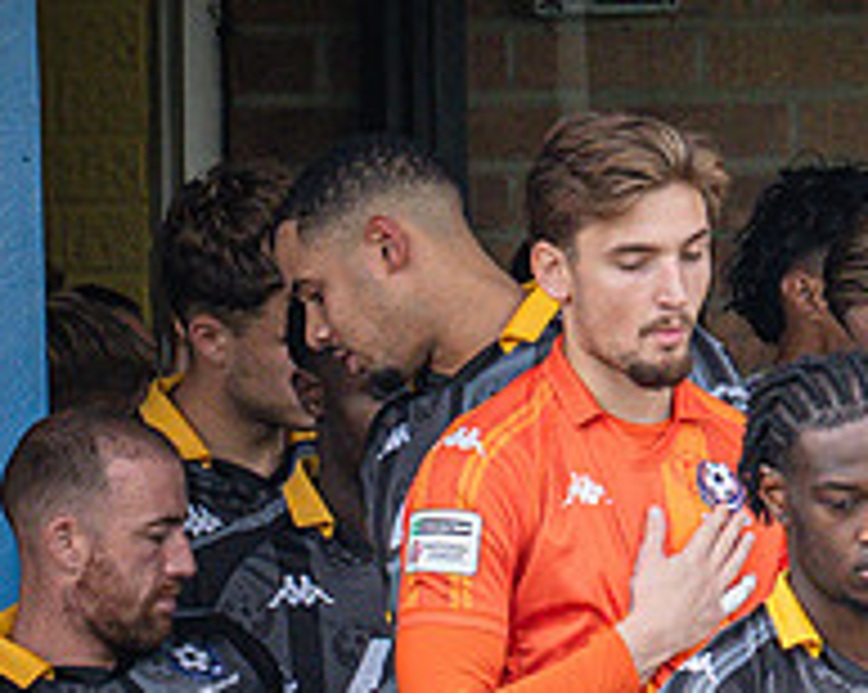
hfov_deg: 0.6
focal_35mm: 3129
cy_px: 179
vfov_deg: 0.5
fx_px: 80301
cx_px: 1942
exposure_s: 1/320
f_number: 4.5
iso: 640
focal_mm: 400
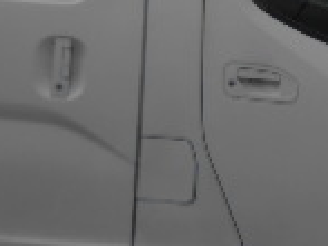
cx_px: 237
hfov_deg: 17.4
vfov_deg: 13.0
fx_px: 1070
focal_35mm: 113
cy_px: 13
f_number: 3.5
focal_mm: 4.6
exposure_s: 1/250
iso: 80
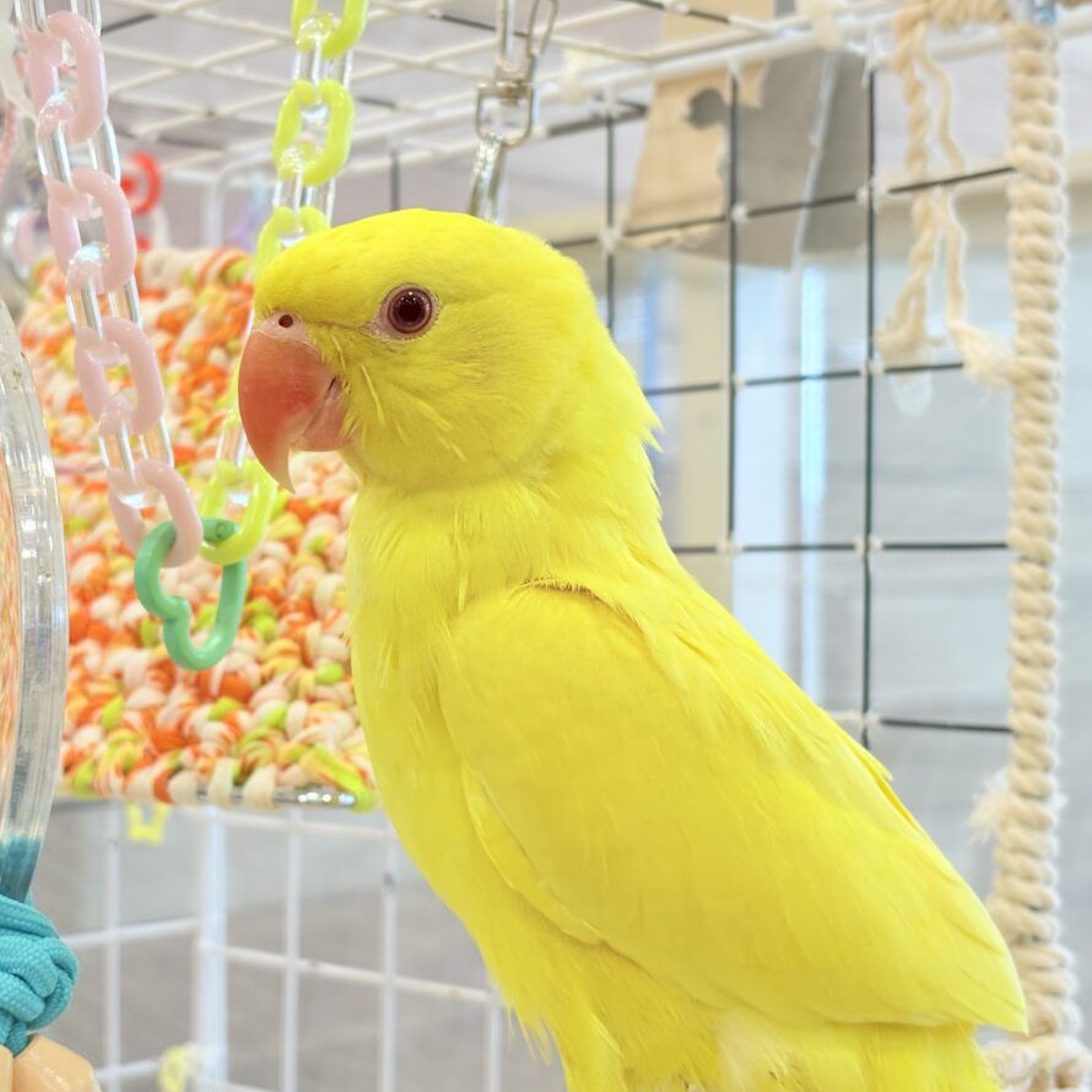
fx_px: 2213
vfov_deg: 27.7
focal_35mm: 62
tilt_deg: +0.2
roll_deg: +0.4
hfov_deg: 27.6
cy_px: 551
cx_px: 422
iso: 64
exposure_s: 1/107
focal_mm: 5.96
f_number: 1.6
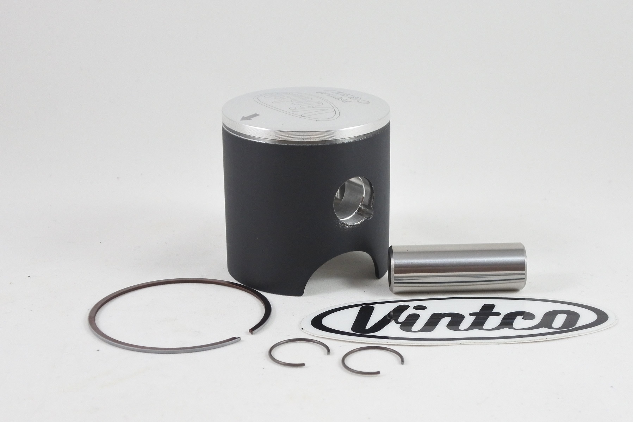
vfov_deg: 28.6
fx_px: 826
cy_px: 211
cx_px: 316
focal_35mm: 47
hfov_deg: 41.9
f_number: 4.5
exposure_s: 1/125
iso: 560
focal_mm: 17.6
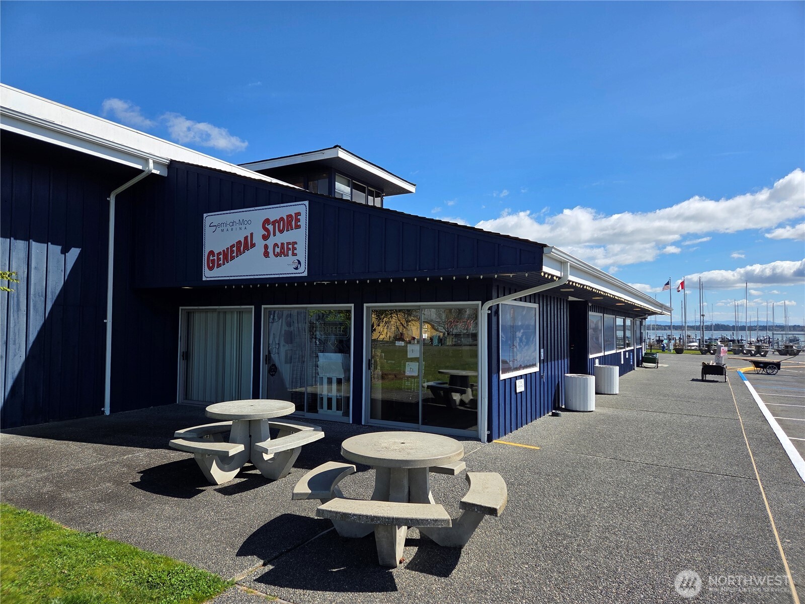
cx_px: 402
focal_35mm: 23
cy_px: 302
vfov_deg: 58.9
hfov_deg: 73.9
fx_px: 535
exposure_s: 1/4771
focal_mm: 5.4
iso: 80
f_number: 1.8
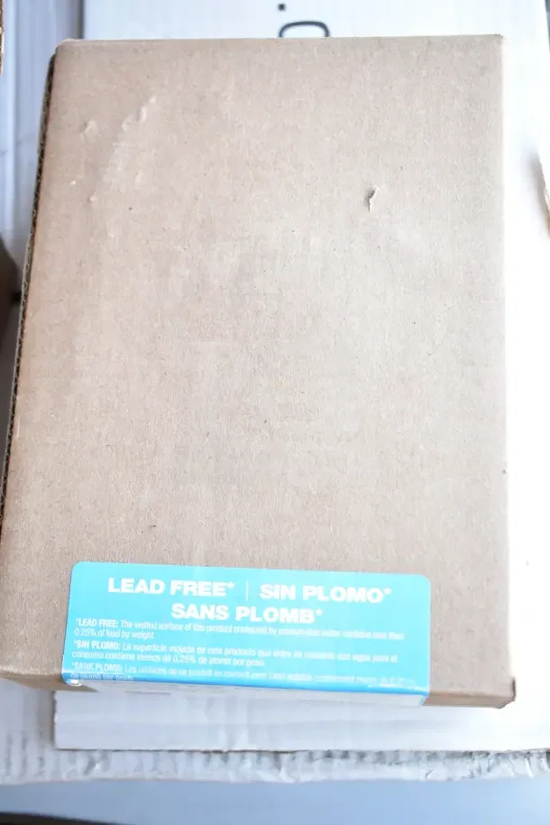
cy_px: 412
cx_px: 275
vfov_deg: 41.1
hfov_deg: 28.1
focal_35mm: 48
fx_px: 1099
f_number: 4.5
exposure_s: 1/50
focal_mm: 32
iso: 400
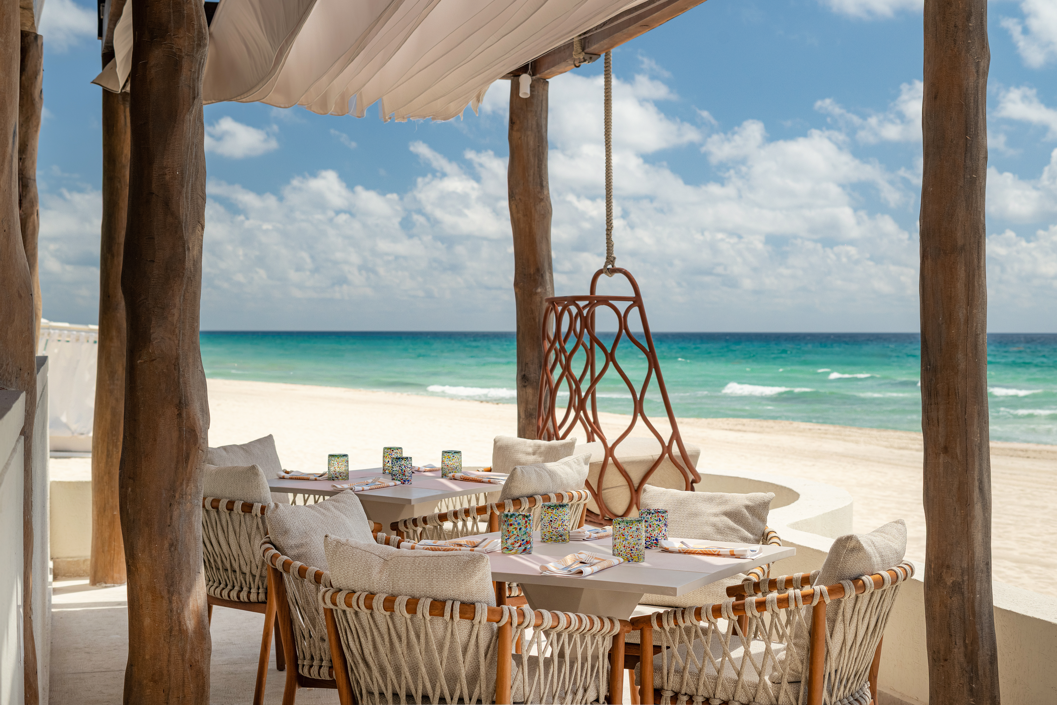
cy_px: 352
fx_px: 1468
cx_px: 528
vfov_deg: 27.0
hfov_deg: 39.6
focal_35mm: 50
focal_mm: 50
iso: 250
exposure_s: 1/2500
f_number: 7.1
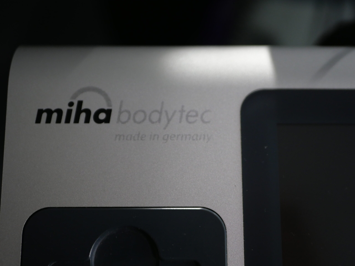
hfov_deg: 38.2
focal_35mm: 50
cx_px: 178
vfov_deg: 29.1
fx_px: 513
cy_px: 133
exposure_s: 1/60
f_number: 1.7
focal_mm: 25
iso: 800
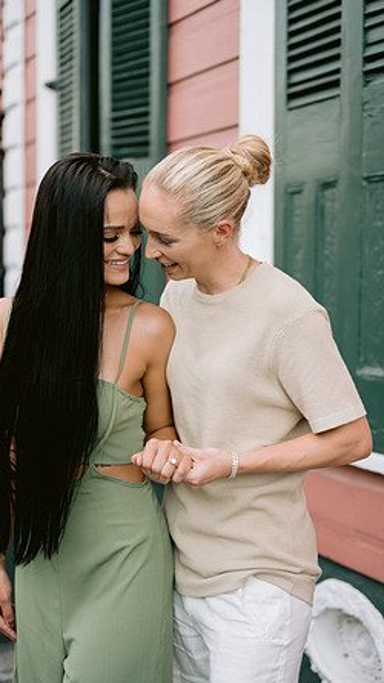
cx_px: 209
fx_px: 960
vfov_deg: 39.2
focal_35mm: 53
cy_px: 342
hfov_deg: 22.6
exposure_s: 1/320
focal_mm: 50
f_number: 2
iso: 400
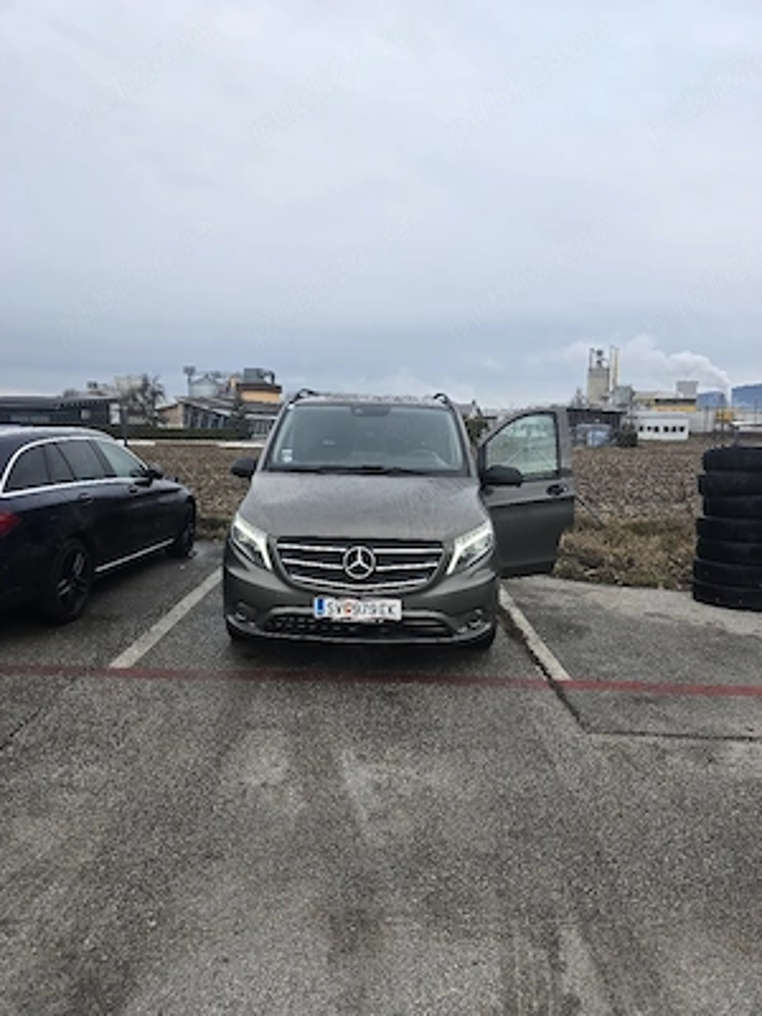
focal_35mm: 23
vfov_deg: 73.9
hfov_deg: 58.9
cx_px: 381
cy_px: 508
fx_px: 675
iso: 25
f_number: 1.7
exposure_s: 1/182
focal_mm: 6.3
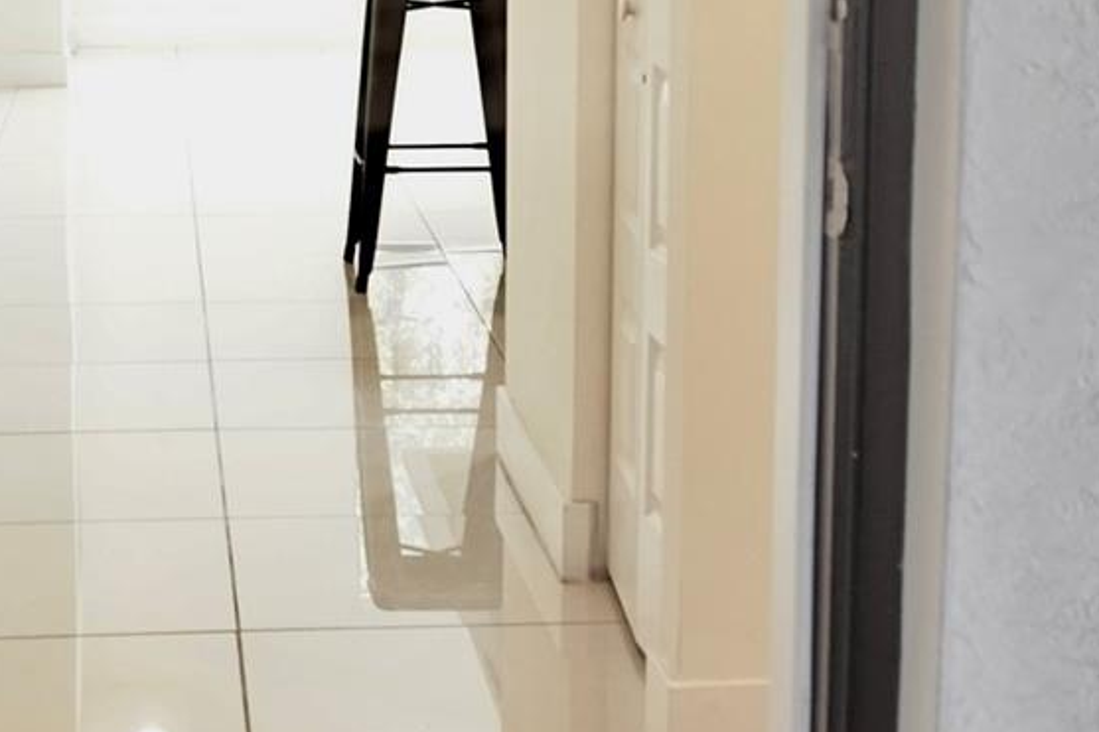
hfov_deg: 22.8
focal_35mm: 89
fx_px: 2716
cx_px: 399
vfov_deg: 15.2
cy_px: 101
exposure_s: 1/60
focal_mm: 21
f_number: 4
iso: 1250
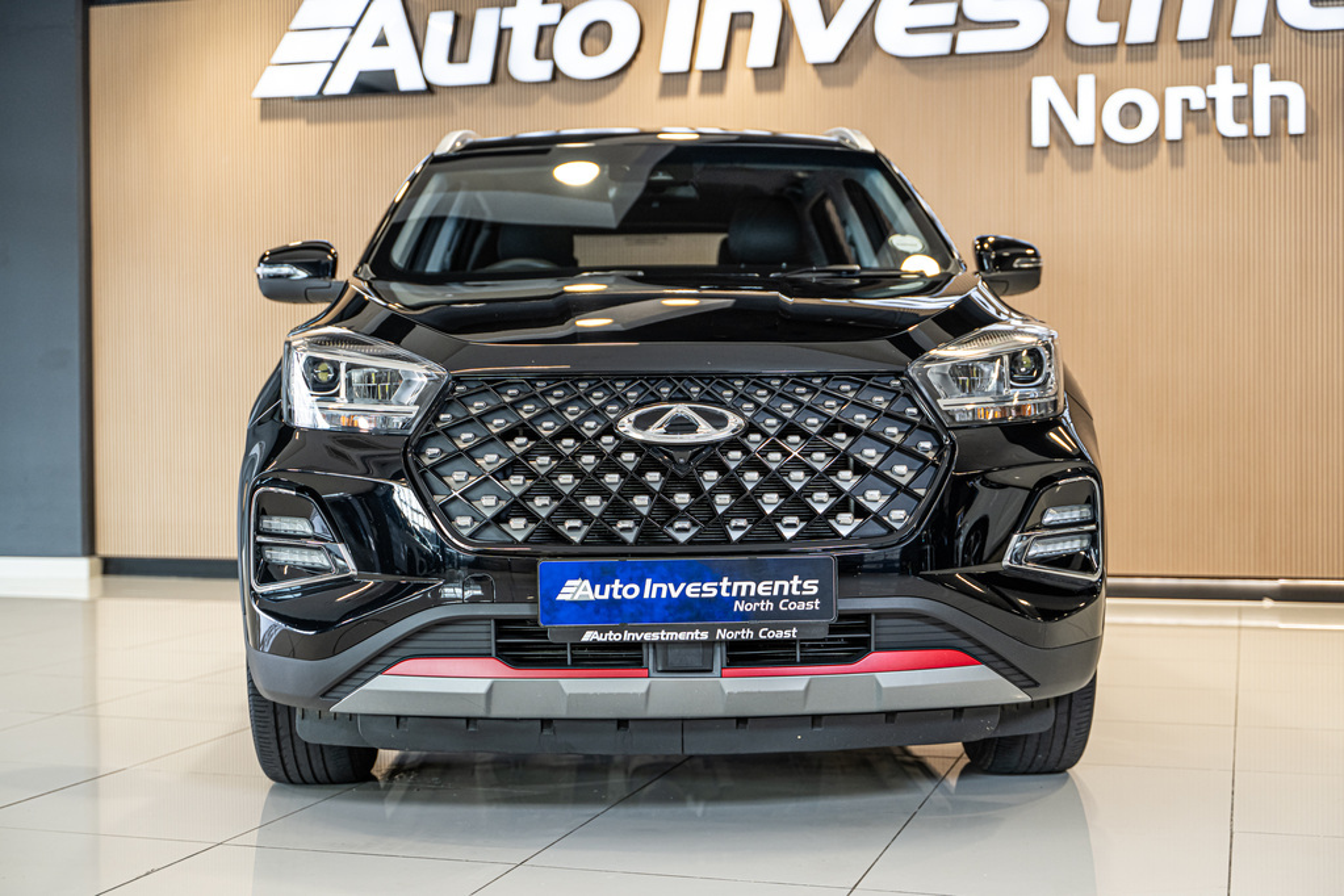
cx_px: 672
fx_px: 1829
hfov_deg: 40.3
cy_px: 448
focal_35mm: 49
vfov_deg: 27.5
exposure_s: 1/160
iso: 500
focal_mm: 49
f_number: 2.8
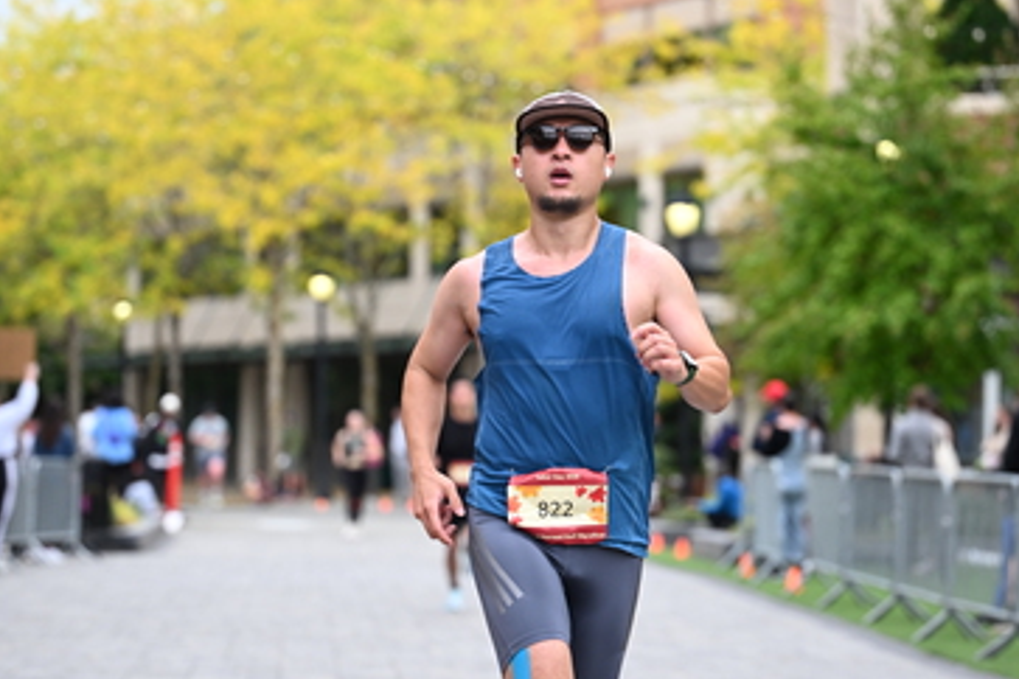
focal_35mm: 138
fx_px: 3906
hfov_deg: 14.9
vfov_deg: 9.9
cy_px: 337
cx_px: 512
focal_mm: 91
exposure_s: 1/2000
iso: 640
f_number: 2.8
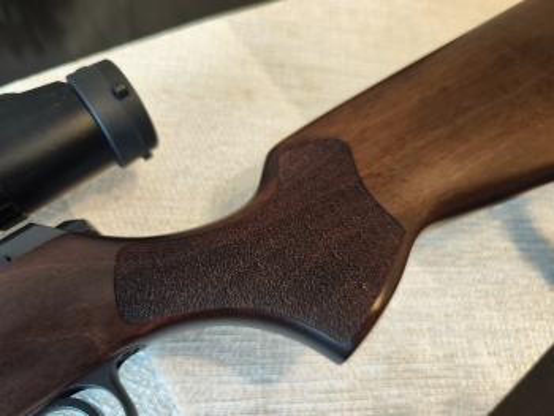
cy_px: 208
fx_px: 368
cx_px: 277
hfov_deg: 73.9
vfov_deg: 58.9
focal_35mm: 23
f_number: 1.69
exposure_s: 1/50
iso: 1487
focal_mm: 7.01
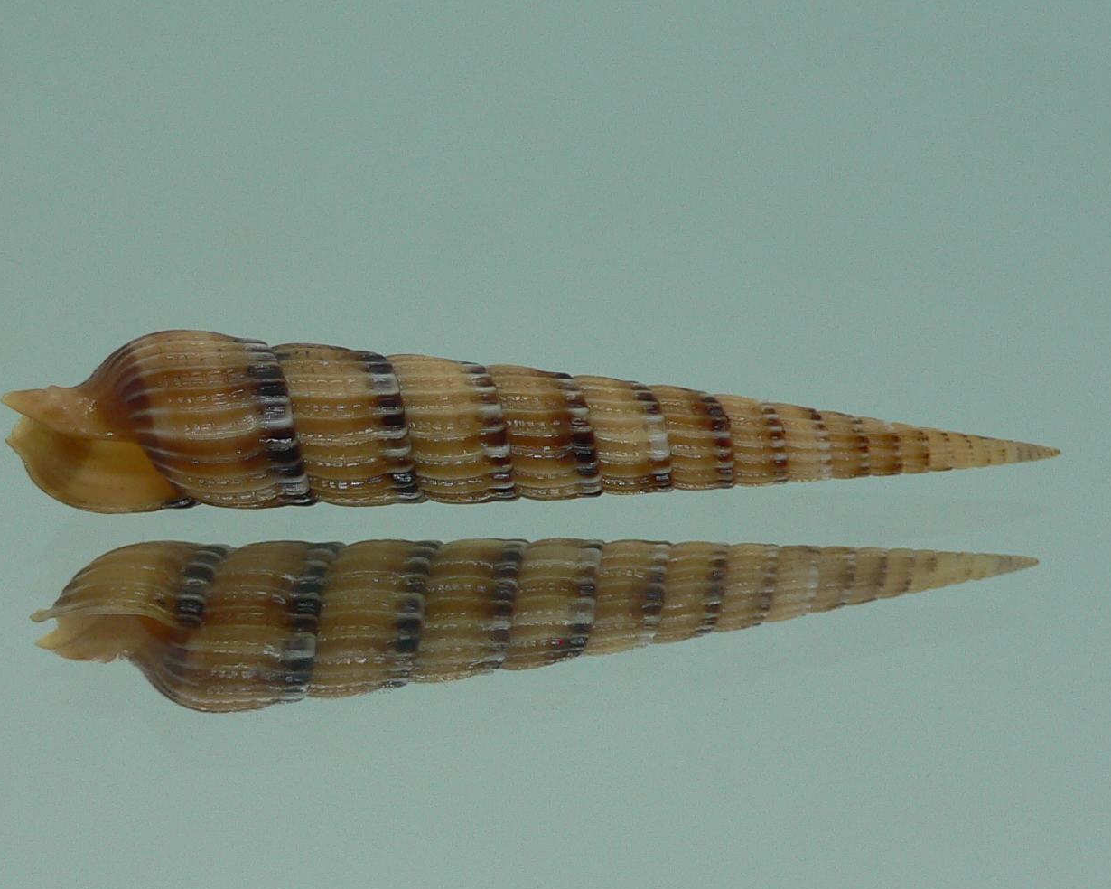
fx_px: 1841
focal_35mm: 56
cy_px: 508
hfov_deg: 33.5
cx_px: 459
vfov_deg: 27.1
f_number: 2.8
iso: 80
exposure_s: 1/60
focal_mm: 4.6
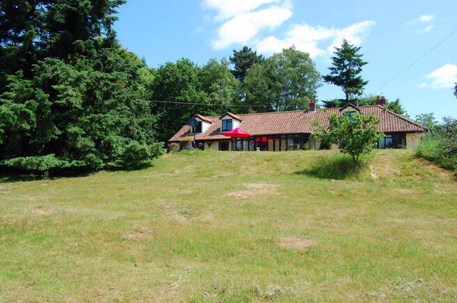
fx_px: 342
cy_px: 152
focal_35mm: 27
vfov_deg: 47.8
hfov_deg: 67.4
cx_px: 228
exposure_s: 1/250
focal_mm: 18
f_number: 8
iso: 200
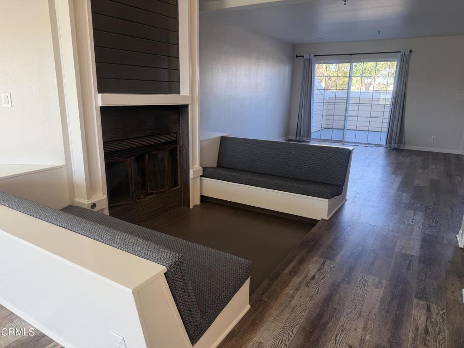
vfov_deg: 56.8
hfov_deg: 71.6
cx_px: 232
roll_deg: -0.2
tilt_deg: -14.2
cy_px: 174
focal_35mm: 24
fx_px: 322
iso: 100
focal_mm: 6.76
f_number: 1.78
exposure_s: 1/120
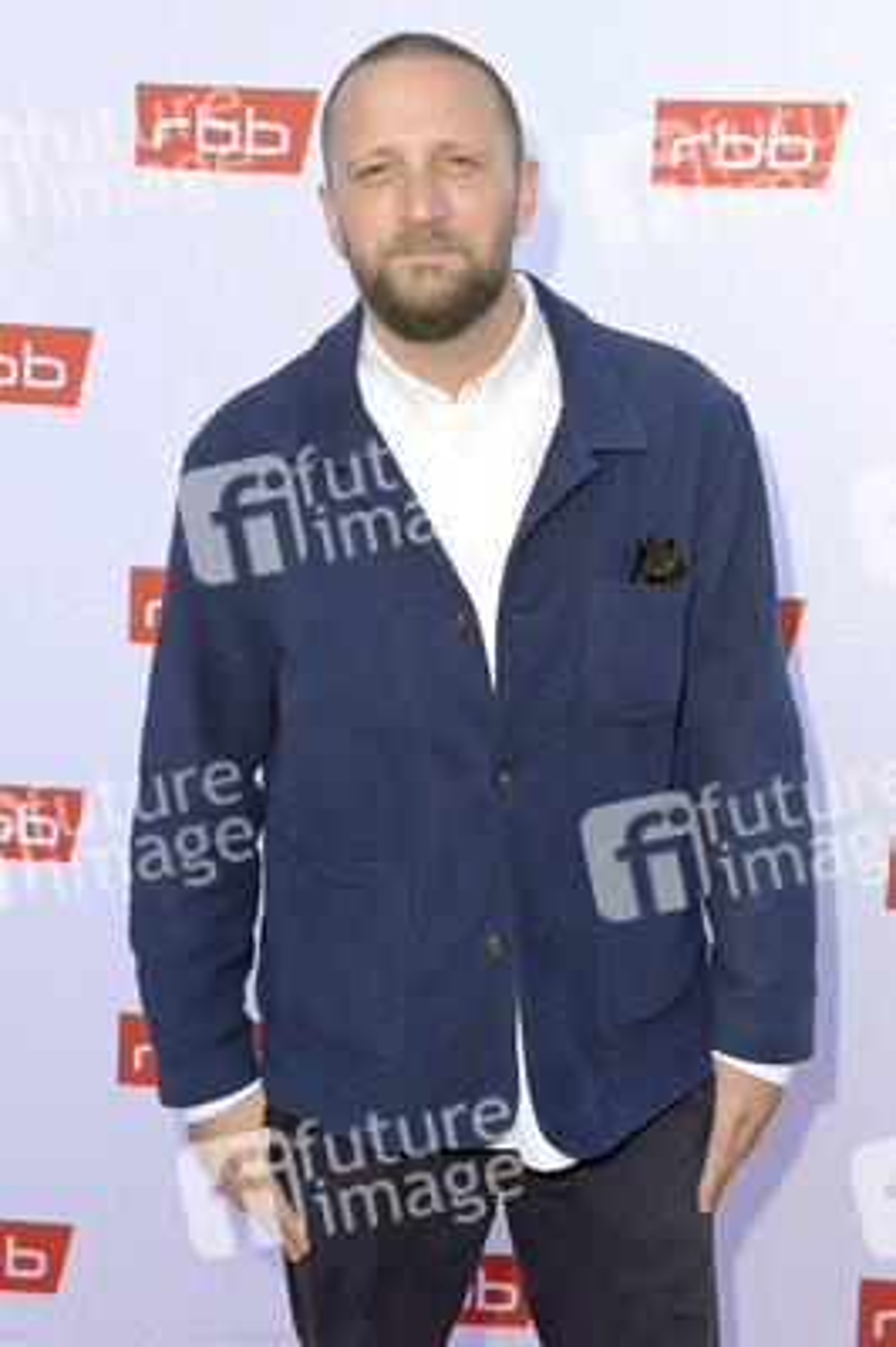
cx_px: 448
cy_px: 674
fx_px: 1496
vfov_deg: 48.5
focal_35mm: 40
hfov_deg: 33.3
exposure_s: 1/250
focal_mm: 40
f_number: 5.6
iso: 400
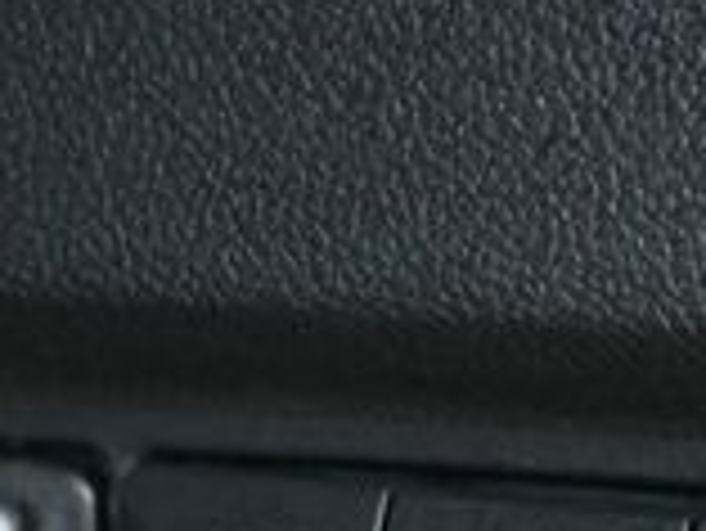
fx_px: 2755
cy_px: 932
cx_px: 715
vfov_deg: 10.4
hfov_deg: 14.4
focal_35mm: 135
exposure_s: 1/125
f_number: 4.2
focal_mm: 23
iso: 2800
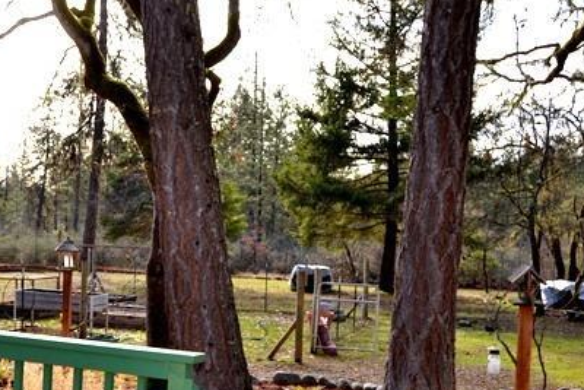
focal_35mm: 48
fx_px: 779
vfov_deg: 27.8
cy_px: 278
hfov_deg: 40.6
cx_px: 196
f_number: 5.6
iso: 100
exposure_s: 1/200
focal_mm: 20
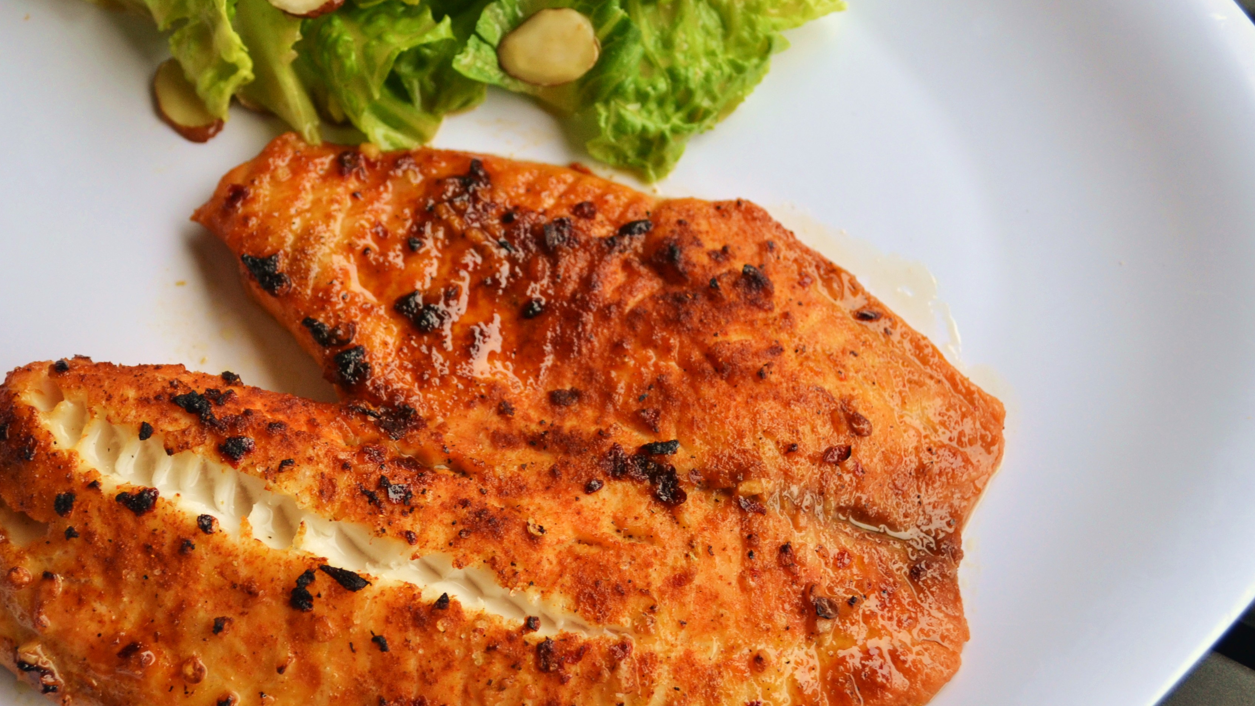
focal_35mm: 48
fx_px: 1597
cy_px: 372
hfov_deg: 42.5
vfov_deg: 24.9
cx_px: 457
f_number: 4
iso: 400
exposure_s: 1/60
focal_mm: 22
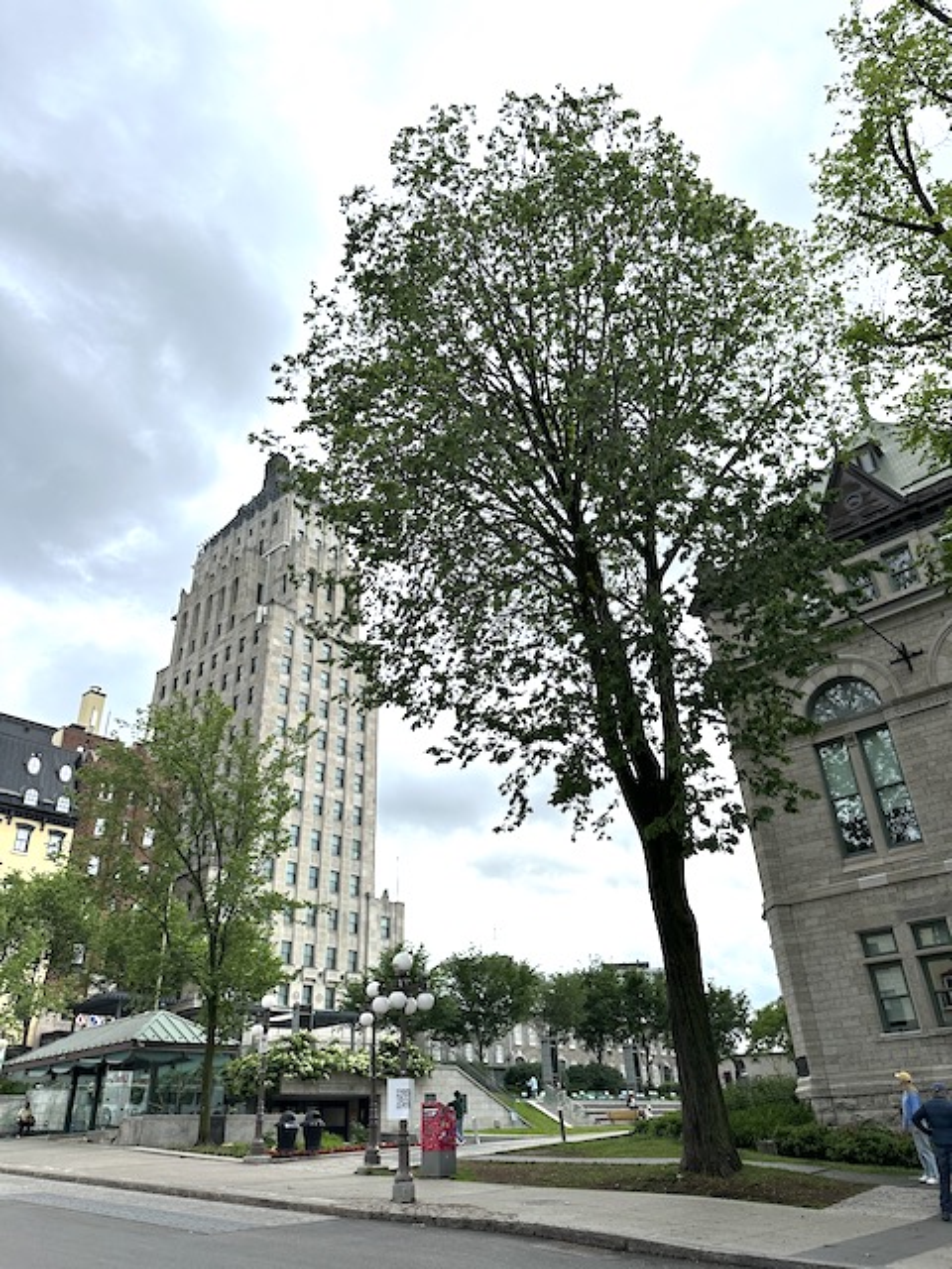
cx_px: 476
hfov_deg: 56.8
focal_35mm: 24
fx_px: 880
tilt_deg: +32.4
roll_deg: +3.6
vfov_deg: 71.6
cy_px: 634
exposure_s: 1/2809
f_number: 1.78
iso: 80
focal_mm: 6.86
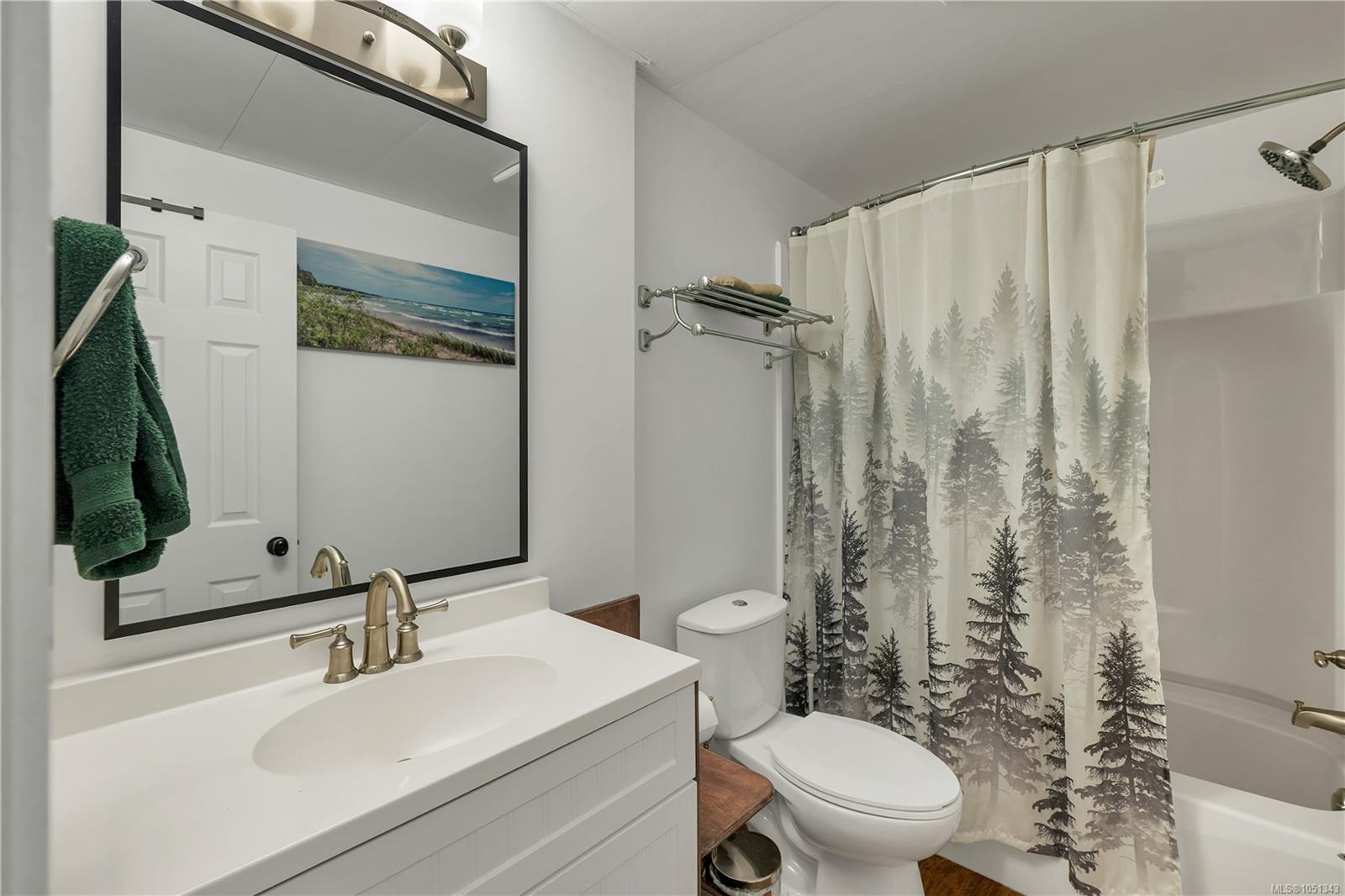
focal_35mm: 16
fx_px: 579
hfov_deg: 98.6
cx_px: 672
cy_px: 448
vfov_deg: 75.5
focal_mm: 15.5
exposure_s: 1/13
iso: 320
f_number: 5.6
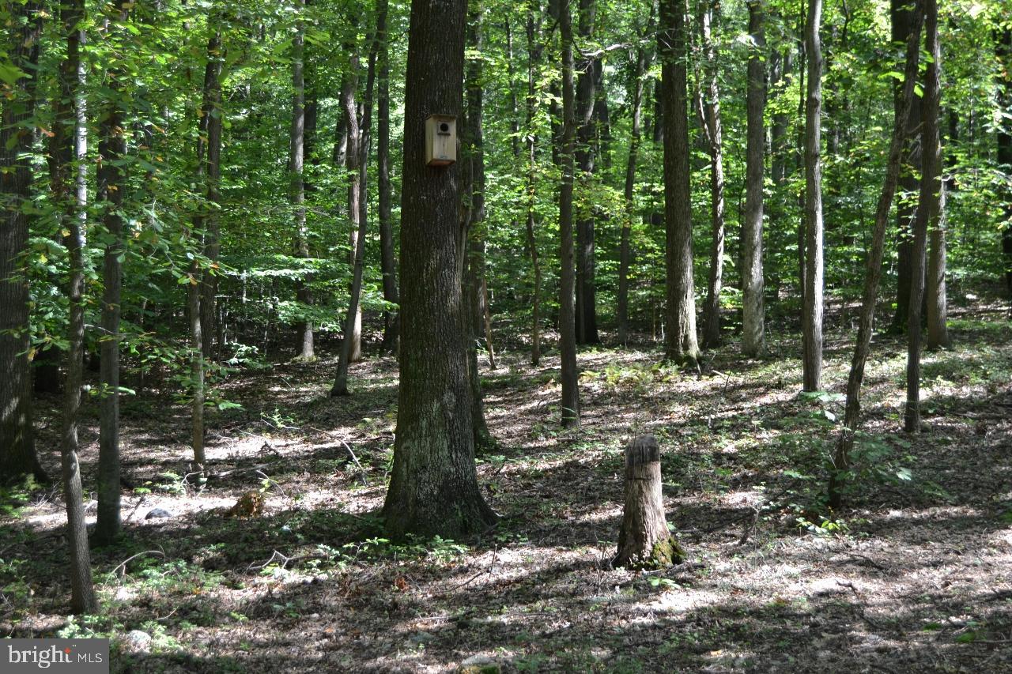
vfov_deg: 25.7
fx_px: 1476
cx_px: 506
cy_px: 337
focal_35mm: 52
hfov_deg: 37.9
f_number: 5
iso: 400
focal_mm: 35
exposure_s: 1/100
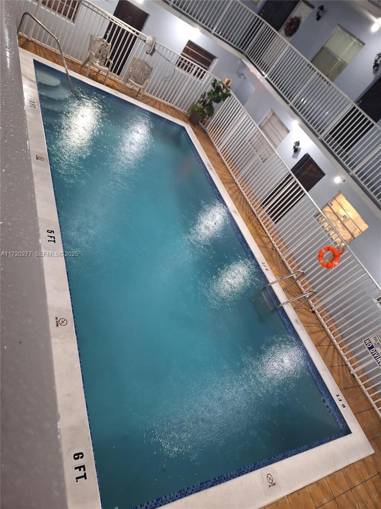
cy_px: 254
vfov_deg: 73.9
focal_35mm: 23
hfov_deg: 58.9
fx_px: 338
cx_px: 190
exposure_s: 1/30
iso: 320
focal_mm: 5.54
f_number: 1.8
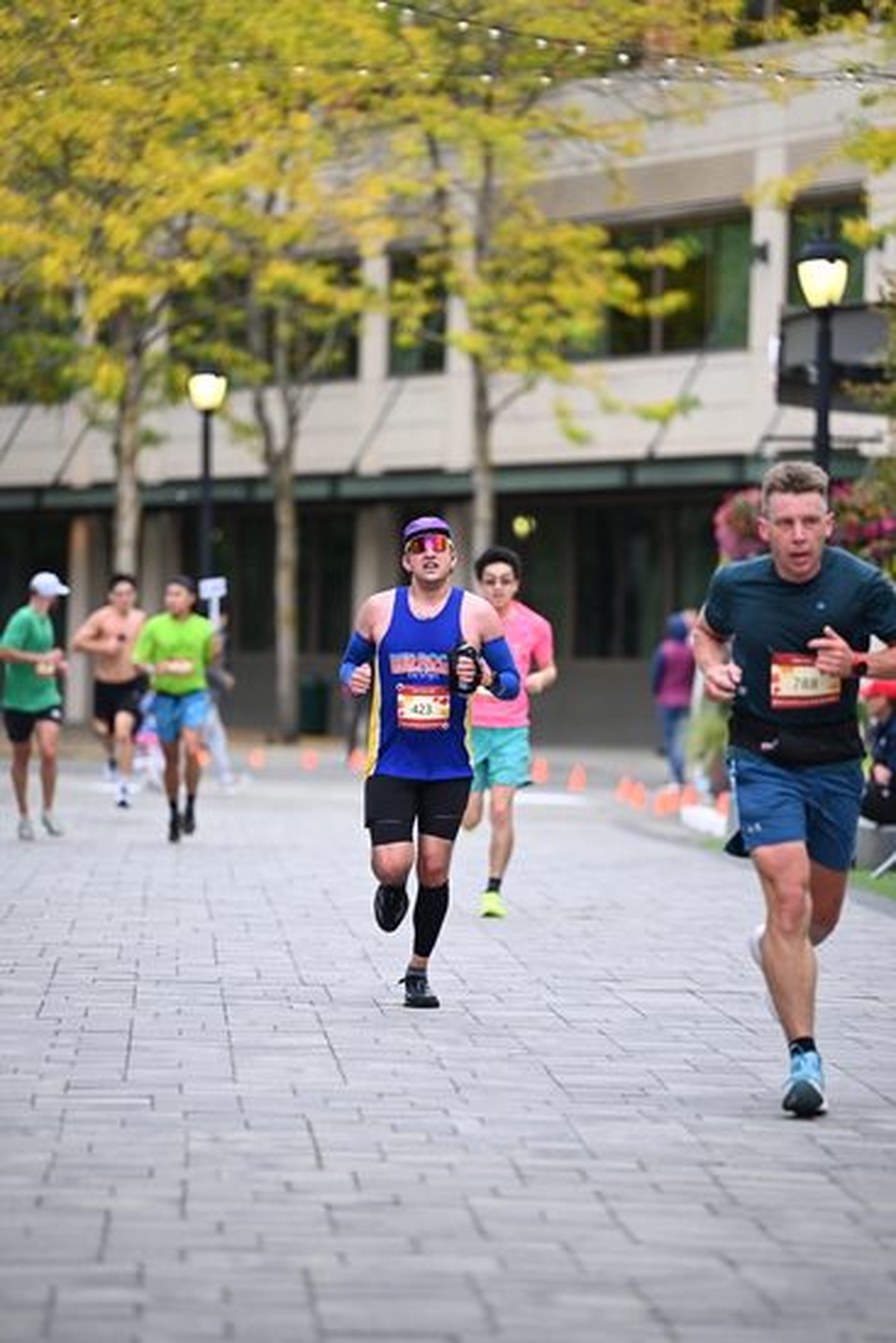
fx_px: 6529
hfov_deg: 7.9
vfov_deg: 11.7
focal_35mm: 175
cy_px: 672
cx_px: 448
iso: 1000
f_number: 2.8
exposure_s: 1/1600
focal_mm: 175
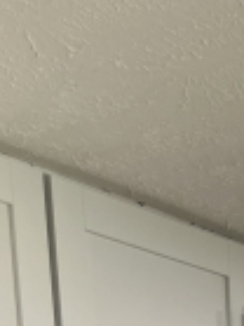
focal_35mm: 125
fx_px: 1177
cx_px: 516
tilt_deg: -10.0
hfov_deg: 10.7
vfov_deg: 12.5
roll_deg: +1.3
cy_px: 773
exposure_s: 1/120
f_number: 1.5
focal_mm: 5.7
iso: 100
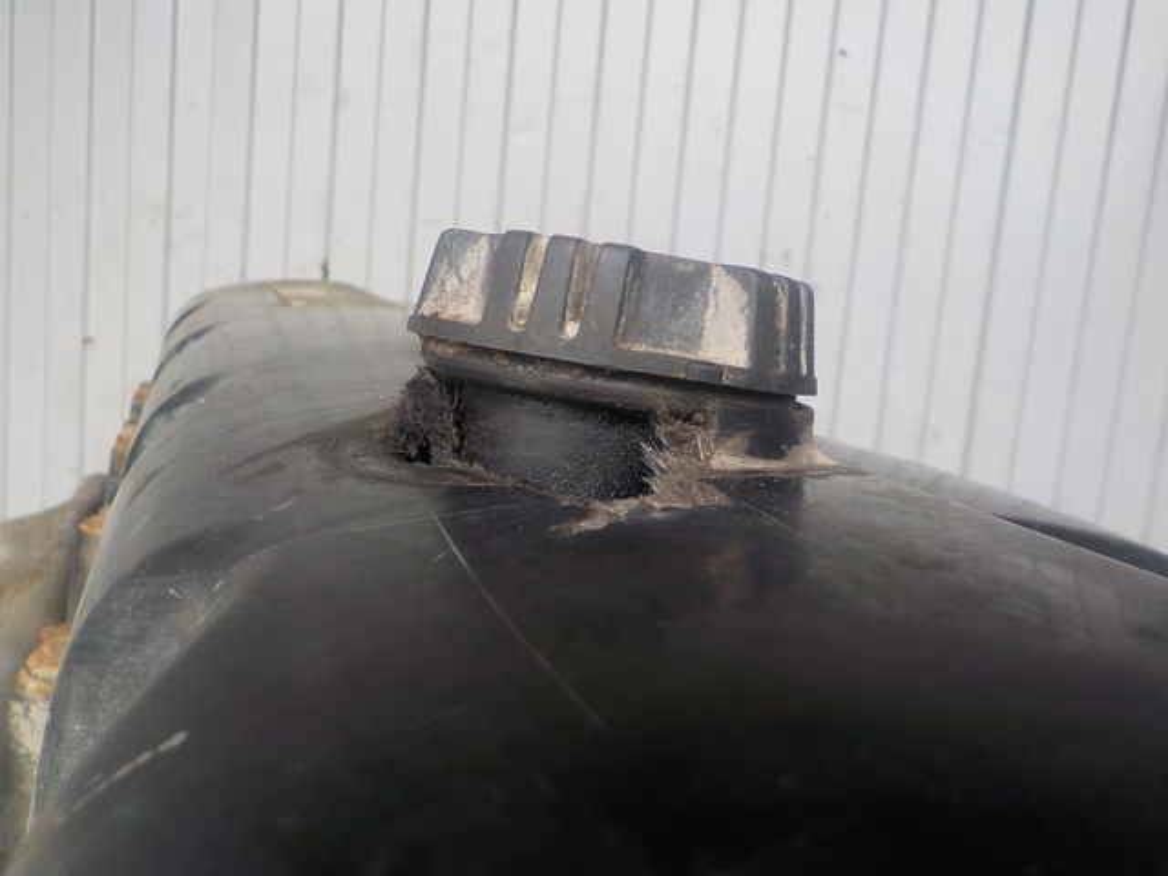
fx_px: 1012
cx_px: 584
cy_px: 438
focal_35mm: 30
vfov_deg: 46.8
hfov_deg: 60.0
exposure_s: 1/30
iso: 200
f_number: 3.3
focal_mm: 4.1
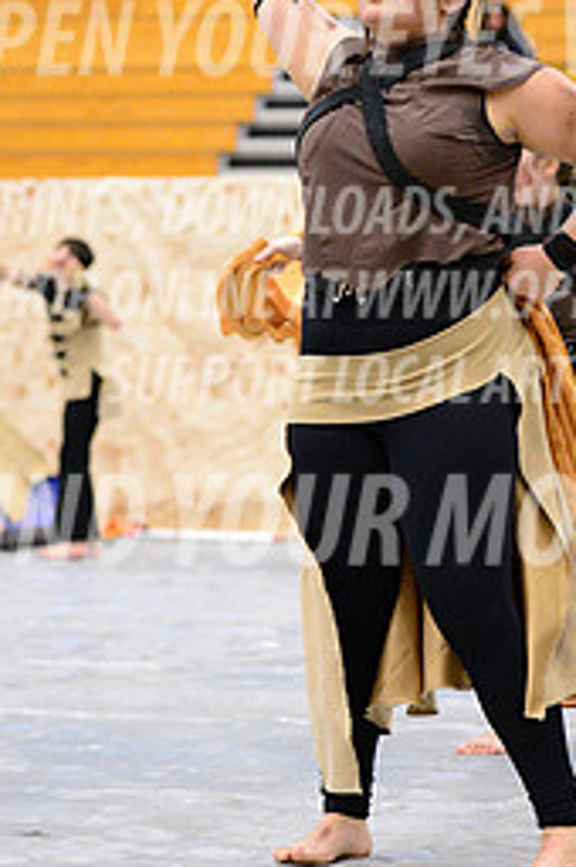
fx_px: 3297
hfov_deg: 10.0
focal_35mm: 137
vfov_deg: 15.0
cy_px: 288
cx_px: 395
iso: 8000
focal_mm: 78
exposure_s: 1/320
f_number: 2.8
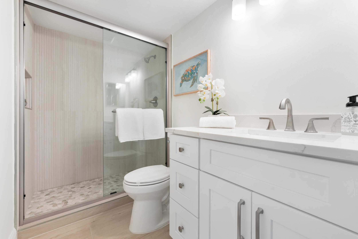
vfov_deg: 81.2
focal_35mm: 14
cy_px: 120
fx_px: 139
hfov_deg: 104.3
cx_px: 179
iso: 250
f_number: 9
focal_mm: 14
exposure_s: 1/5
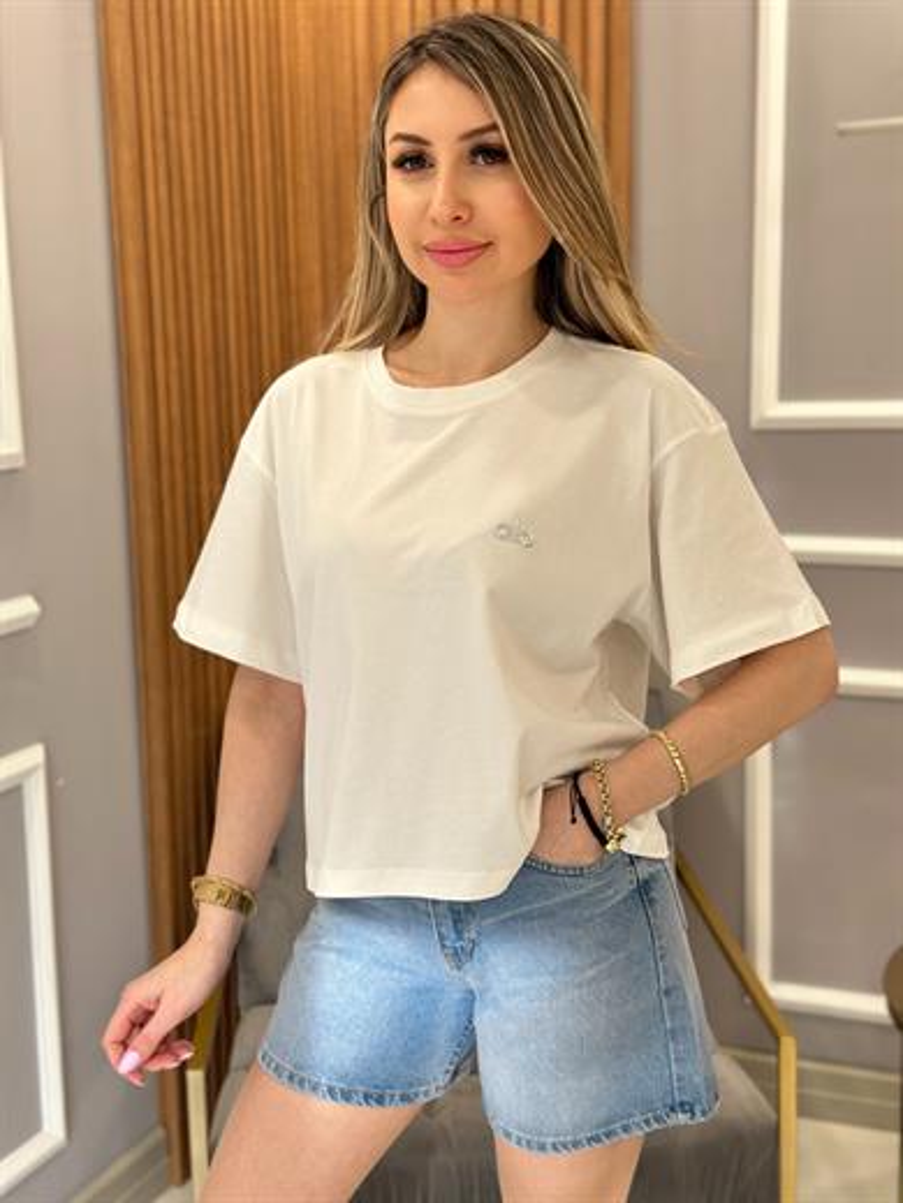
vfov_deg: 39.7
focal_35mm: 48
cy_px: 602
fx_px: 1670
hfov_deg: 30.3
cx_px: 452
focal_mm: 6.86
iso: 125
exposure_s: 1/110
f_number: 1.78
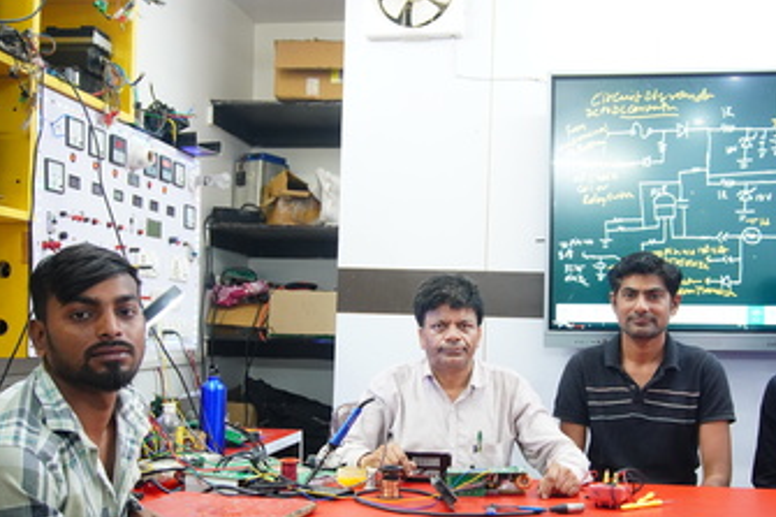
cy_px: 316
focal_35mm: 41
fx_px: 883
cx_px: 456
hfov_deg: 47.2
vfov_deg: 32.5
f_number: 4.5
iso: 1000
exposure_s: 1/50
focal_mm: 20
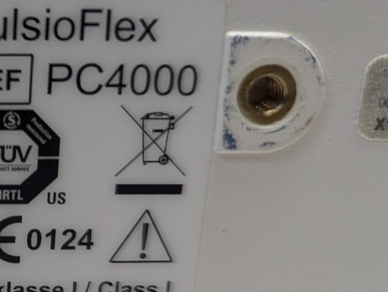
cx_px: -116
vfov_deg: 21.0
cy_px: 185
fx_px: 786
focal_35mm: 70
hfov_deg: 24.3
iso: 91
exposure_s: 1/100
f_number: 1.85
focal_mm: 6.81
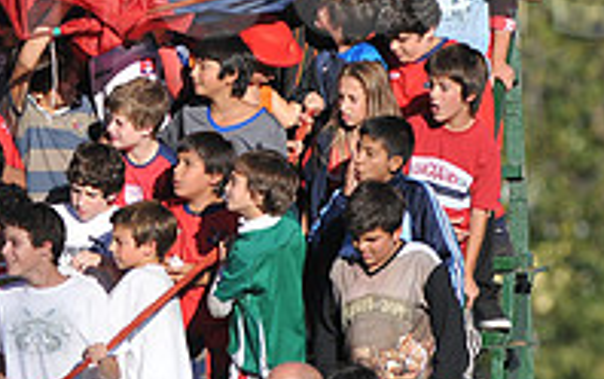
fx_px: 22070
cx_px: -107
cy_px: -66
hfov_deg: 1.6
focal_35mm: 1340
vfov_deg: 1.0
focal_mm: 300
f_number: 3.2
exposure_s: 1/5000
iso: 400
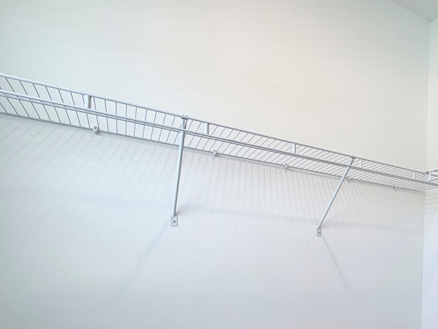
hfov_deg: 57.4
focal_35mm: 28
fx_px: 354
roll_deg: -1.8
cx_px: 366
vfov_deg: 46.3
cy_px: 278
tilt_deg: -1.0
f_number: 2.2
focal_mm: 2.22
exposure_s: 1/120
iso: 80
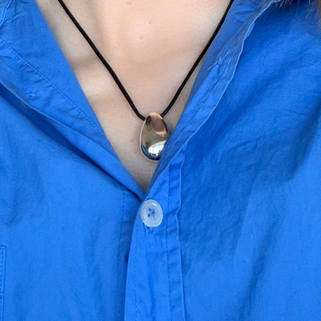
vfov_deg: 19.0
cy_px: -120
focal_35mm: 83
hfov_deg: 20.7
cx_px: 87
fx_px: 871
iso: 80
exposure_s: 1/101
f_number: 1.9
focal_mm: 2.71
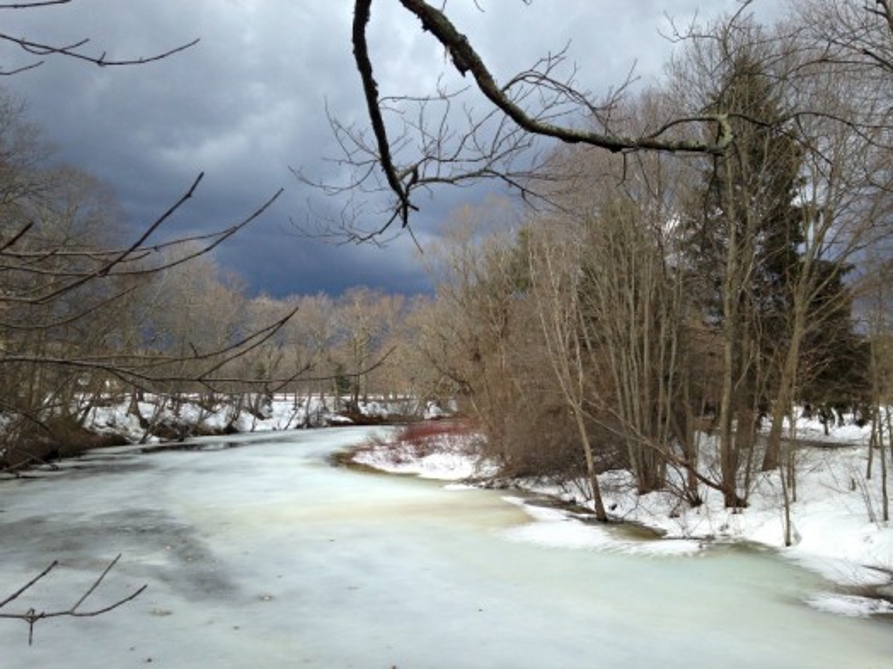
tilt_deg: +2.4
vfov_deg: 42.9
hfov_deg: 55.4
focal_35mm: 33
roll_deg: +1.0
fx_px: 851
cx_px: 446
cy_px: 334
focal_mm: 4.12
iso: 50
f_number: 2.4
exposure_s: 1/596
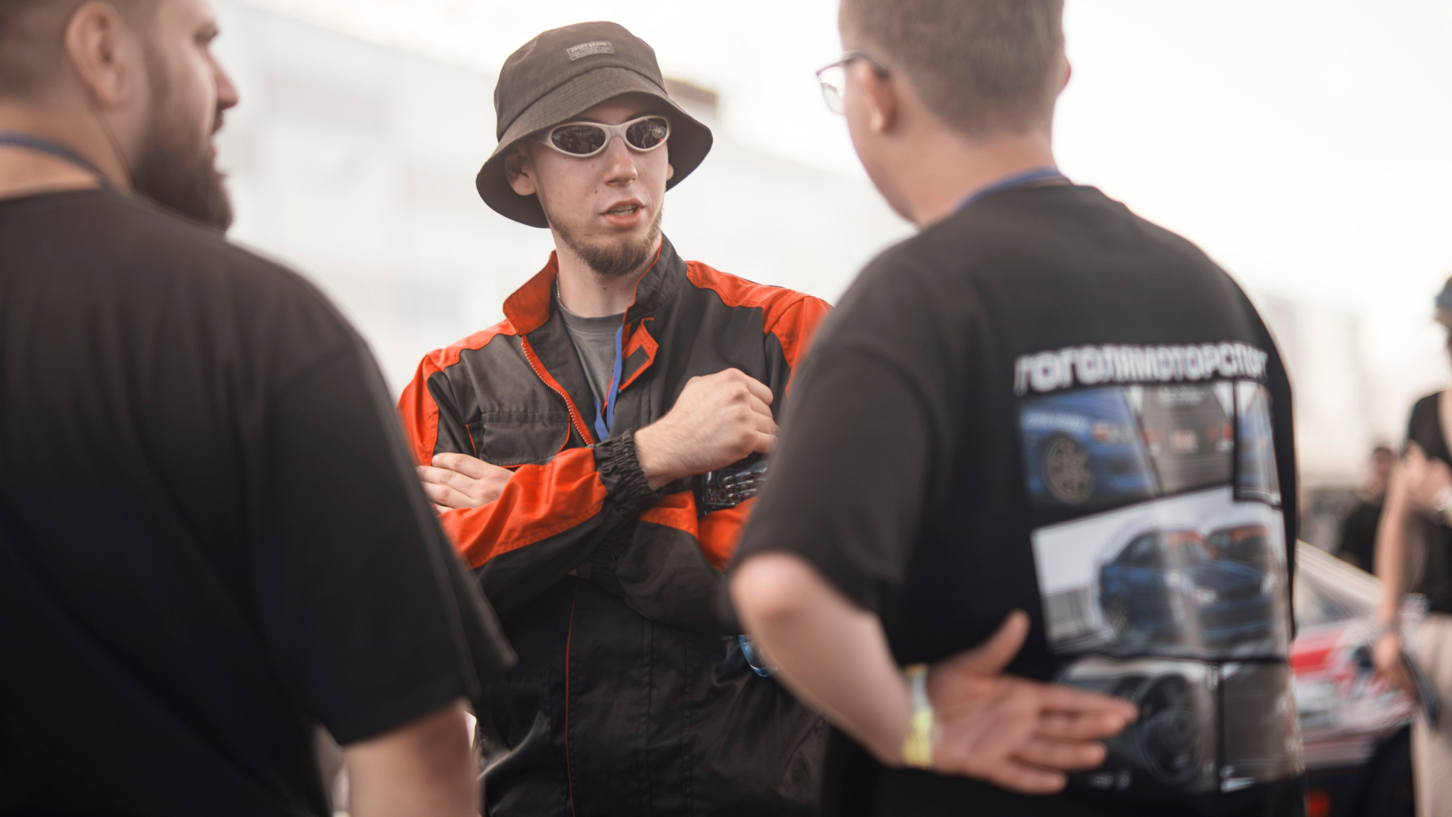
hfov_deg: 23.9
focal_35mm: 89
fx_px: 3428
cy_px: 408
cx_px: 726
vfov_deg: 13.6
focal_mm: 85
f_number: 1.8
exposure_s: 1/100
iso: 100
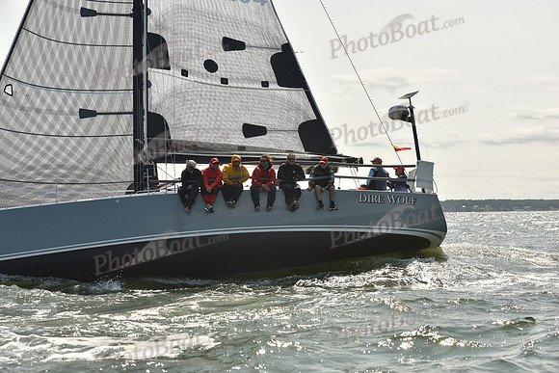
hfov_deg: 28.8
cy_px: 186
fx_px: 1087
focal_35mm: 70
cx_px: 280
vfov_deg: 19.5
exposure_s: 1/800
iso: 250
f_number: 8
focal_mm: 70
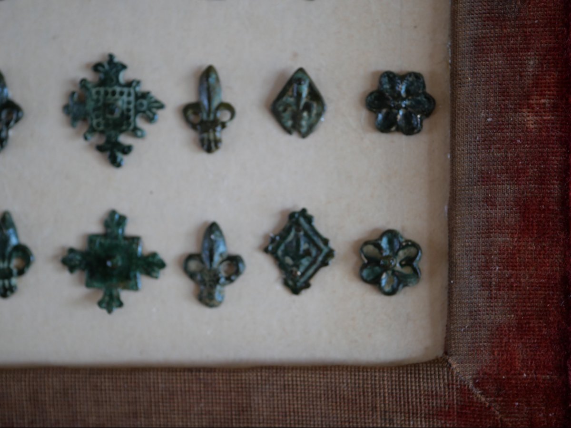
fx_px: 990
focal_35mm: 60
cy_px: 214
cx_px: 286
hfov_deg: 32.2
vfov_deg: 24.4
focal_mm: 30
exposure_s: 1/60
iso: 320
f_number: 2.8
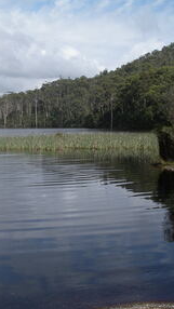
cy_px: 157
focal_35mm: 55
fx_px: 451
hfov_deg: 21.5
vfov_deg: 37.8
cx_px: 31
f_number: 6
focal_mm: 7.8
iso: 80
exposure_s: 1/320
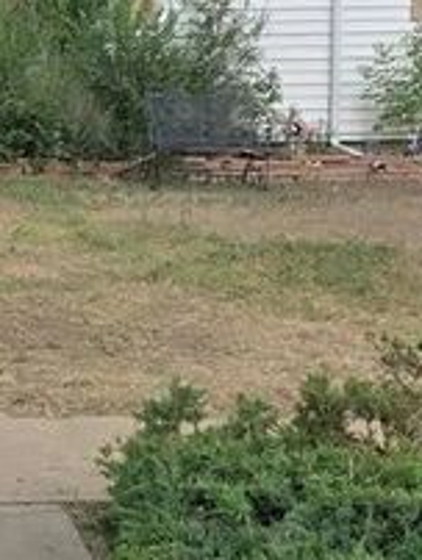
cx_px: -50
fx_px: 1573
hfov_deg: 14.9
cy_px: 284
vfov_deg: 20.2
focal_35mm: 97
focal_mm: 6.3
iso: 32
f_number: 1.7
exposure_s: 1/180
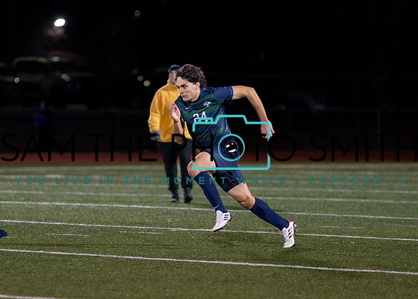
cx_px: 181
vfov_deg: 4.8
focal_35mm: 303
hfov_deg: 6.7
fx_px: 3592
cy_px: 163
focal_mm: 200
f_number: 2.8
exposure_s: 1/1000
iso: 2500
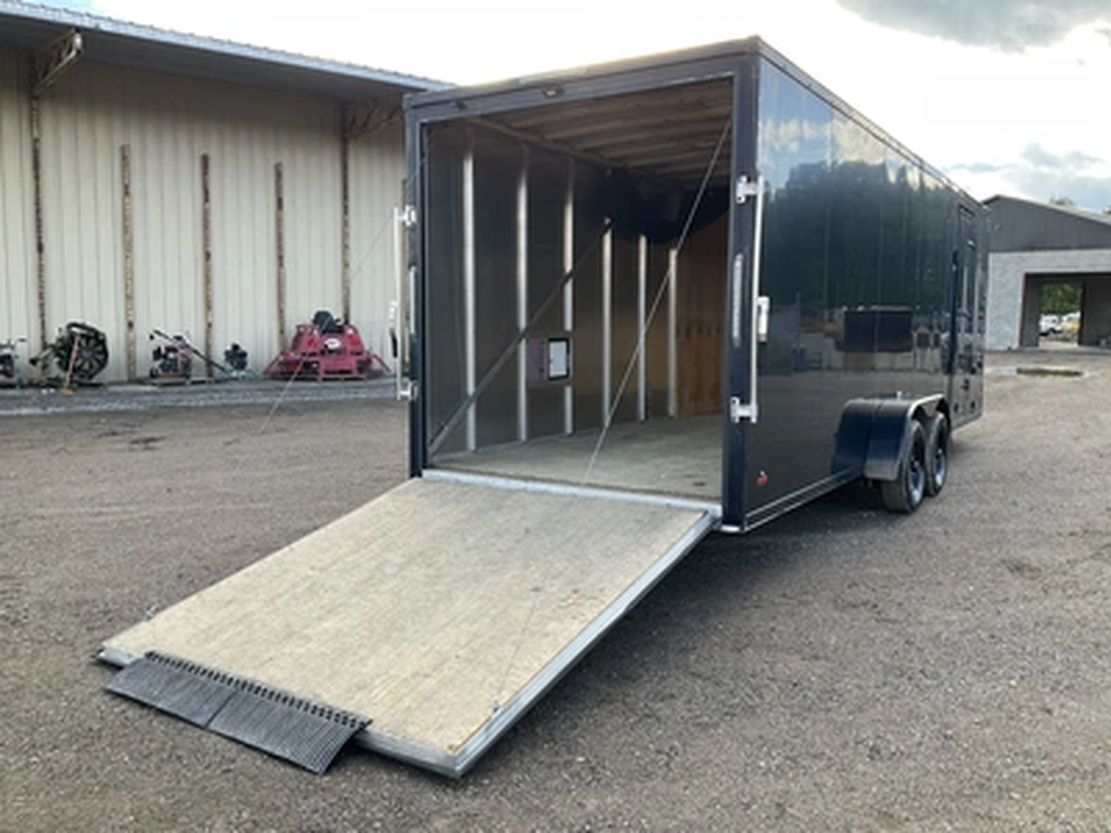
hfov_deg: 61.7
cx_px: 556
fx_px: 931
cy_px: 416
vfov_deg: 48.2
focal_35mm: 29
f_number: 1.8
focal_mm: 3
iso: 20
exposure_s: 1/190
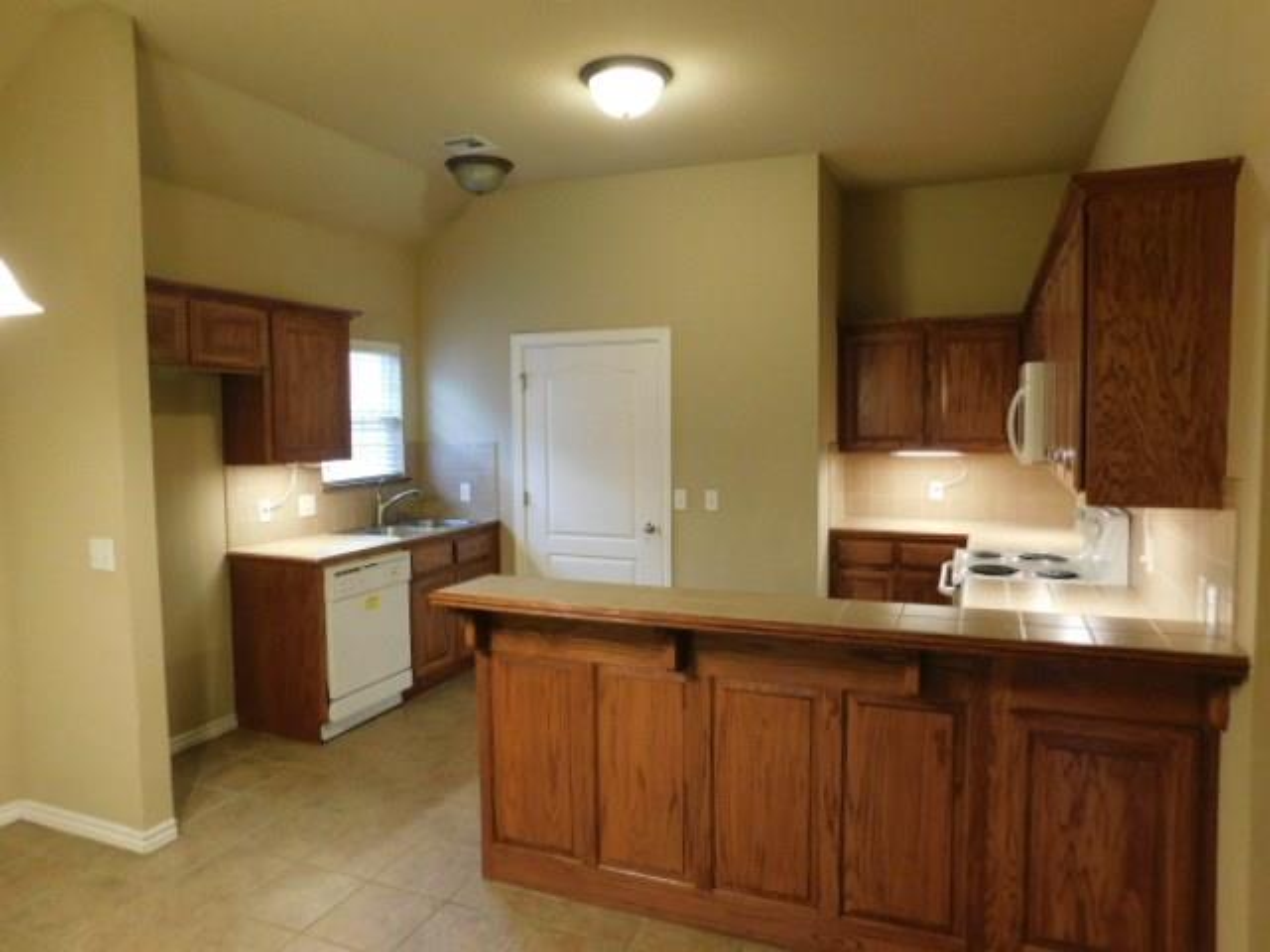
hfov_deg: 73.9
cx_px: 635
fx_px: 844
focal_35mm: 23
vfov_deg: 58.9
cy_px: 476
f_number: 3
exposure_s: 1/25
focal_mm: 4
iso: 400
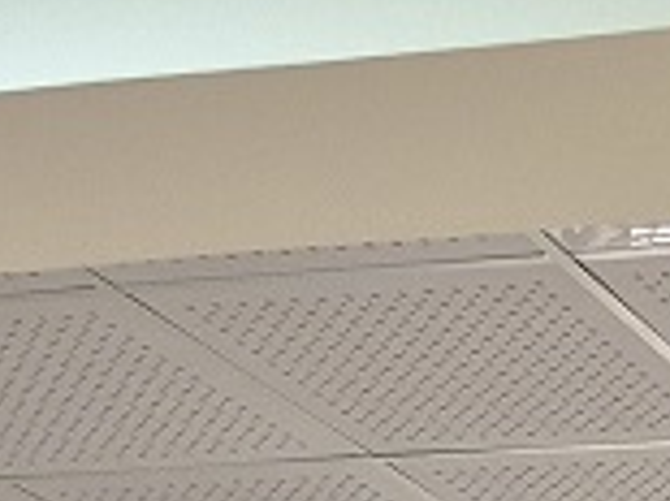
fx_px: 2843
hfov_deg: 12.1
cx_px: 1284
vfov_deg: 8.5
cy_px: 1466
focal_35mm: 147
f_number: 1.8
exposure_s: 1/100
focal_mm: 5.4
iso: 160
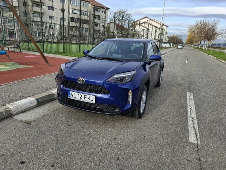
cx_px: 113
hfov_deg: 73.9
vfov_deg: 58.9
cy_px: 85
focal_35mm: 23
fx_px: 150
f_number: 1.8
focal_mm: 5.54
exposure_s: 1/1111
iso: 50
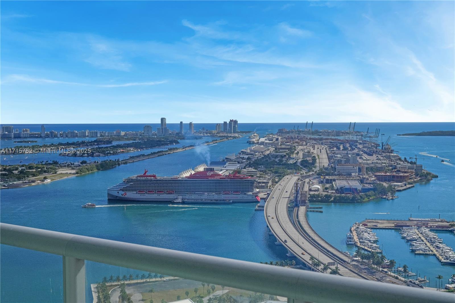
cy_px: 152
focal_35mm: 41
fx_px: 518
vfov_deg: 32.6
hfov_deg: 47.4
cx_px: 228
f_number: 8
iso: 320
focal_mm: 41
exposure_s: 1/6400
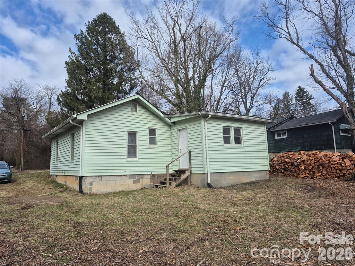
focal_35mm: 23
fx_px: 236
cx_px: 178
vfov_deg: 58.9
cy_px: 133
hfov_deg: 73.9
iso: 25
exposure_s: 1/1400
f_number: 1.8
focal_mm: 5.4
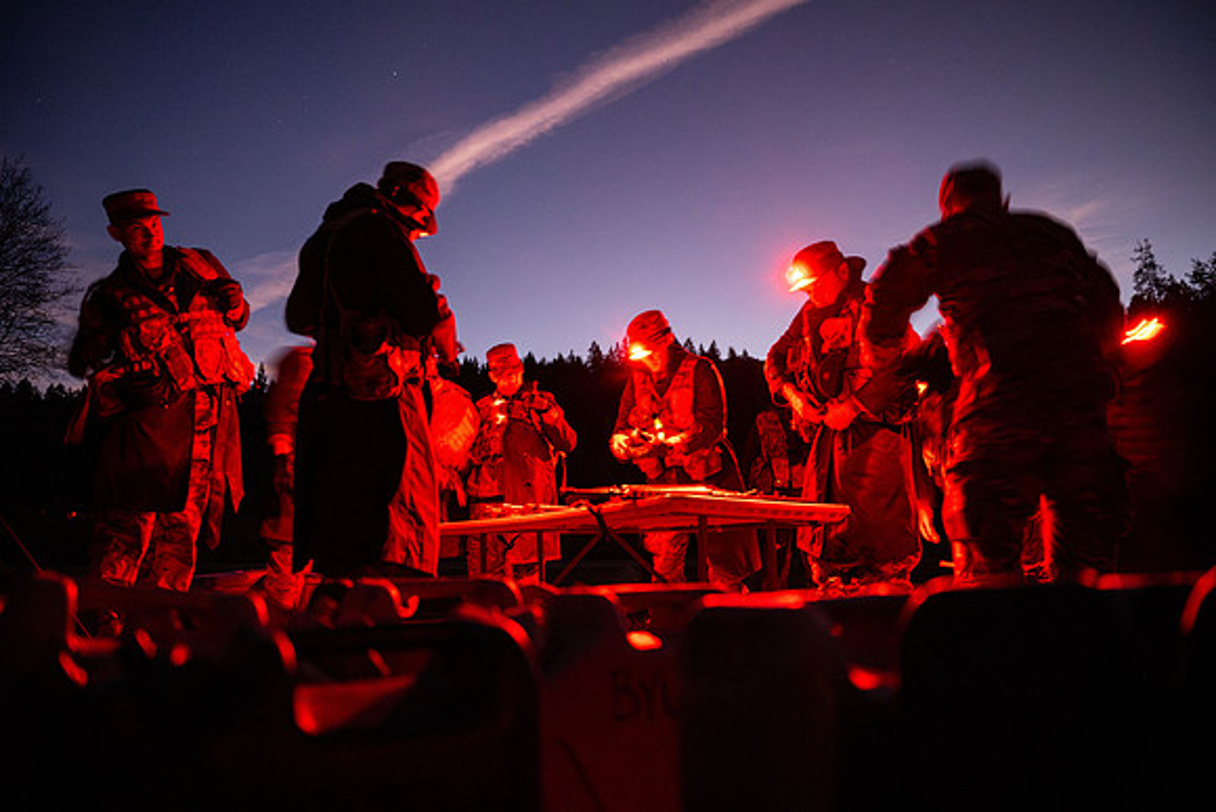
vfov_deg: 43.6
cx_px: 608
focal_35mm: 30
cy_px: 406
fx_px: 1014
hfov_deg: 61.9
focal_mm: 30
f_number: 2.8
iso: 4000
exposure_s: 1/5
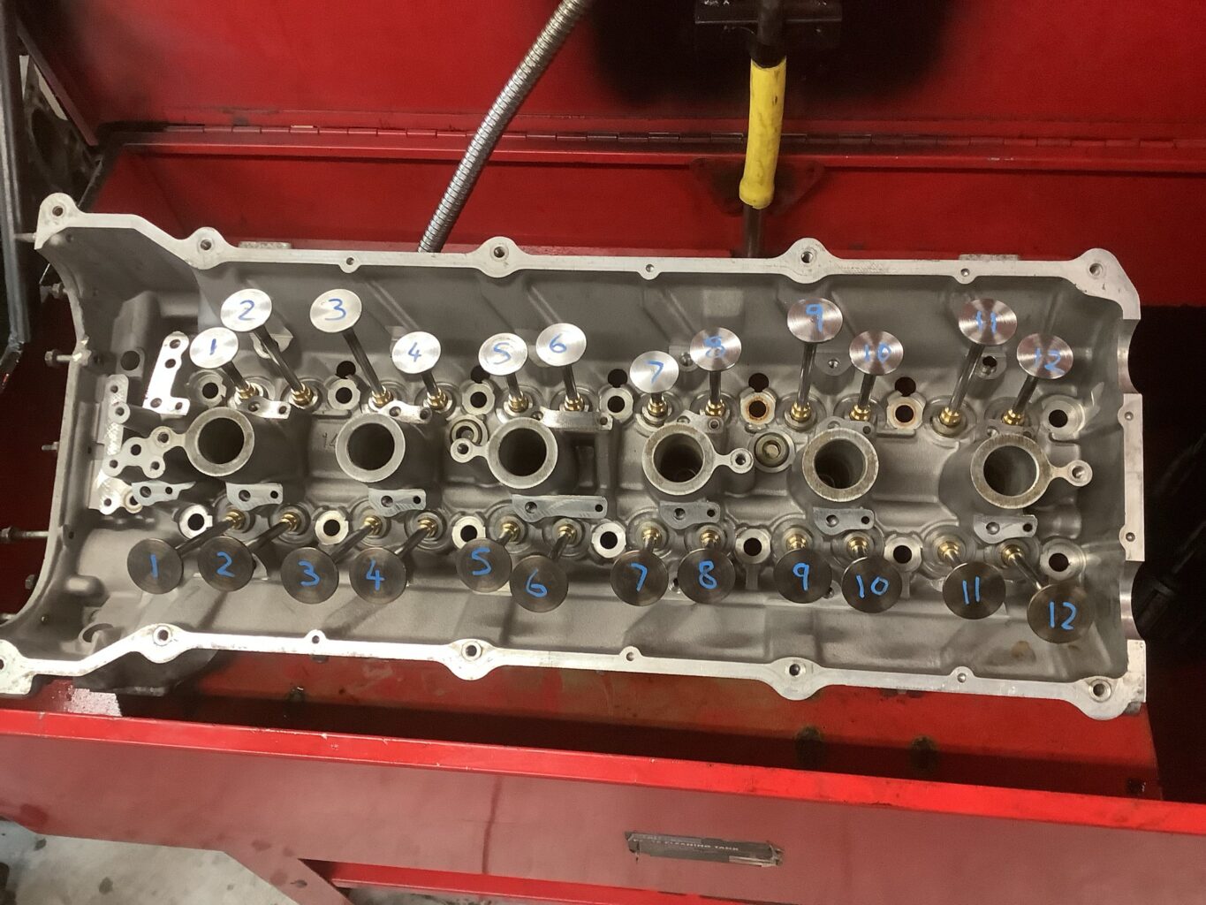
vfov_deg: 45.4
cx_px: 603
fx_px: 1080
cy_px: 452
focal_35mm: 31
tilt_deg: -59.3
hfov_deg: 58.3
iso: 320
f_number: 2.4
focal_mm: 3.3
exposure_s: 1/60
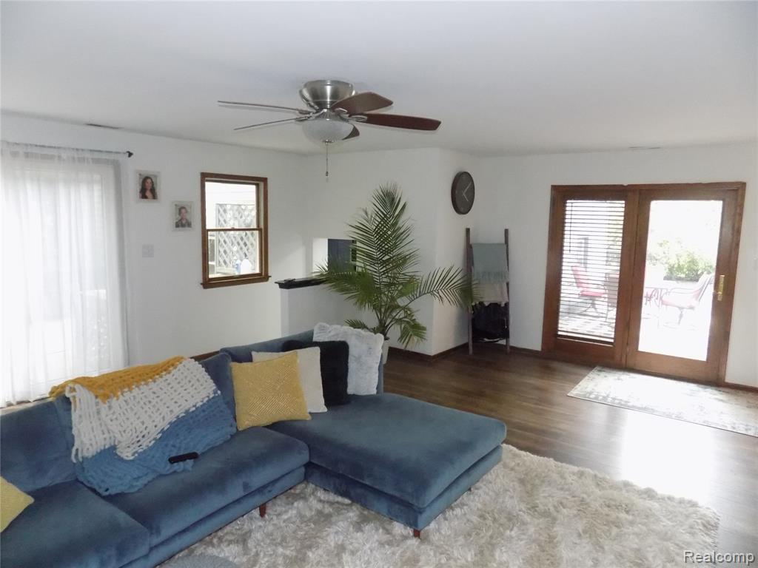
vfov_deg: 58.9
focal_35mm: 23
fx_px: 504
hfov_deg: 73.9
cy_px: 284
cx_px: 379
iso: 800
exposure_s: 1/50
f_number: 3.1
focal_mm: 4
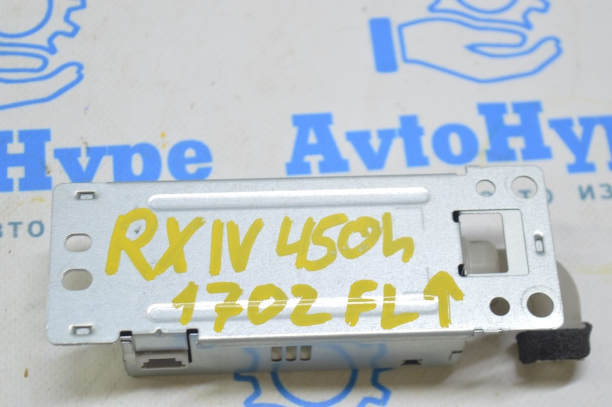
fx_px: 1401
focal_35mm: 82
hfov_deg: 24.6
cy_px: 204
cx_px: 306
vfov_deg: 16.5
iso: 400
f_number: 5.6
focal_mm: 55
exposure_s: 1/20
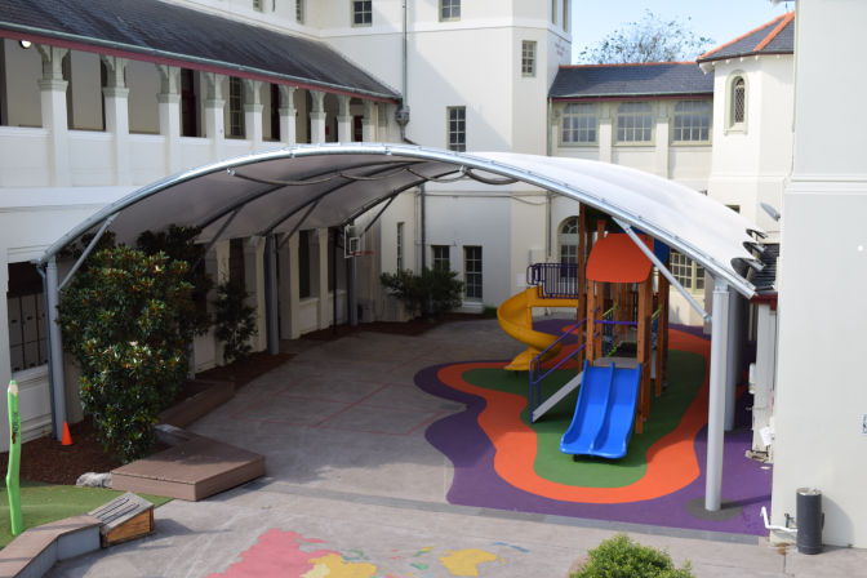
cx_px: 434
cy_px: 289
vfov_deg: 33.0
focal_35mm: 40
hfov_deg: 47.9
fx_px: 975
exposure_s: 1/160
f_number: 6.3
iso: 100
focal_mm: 27
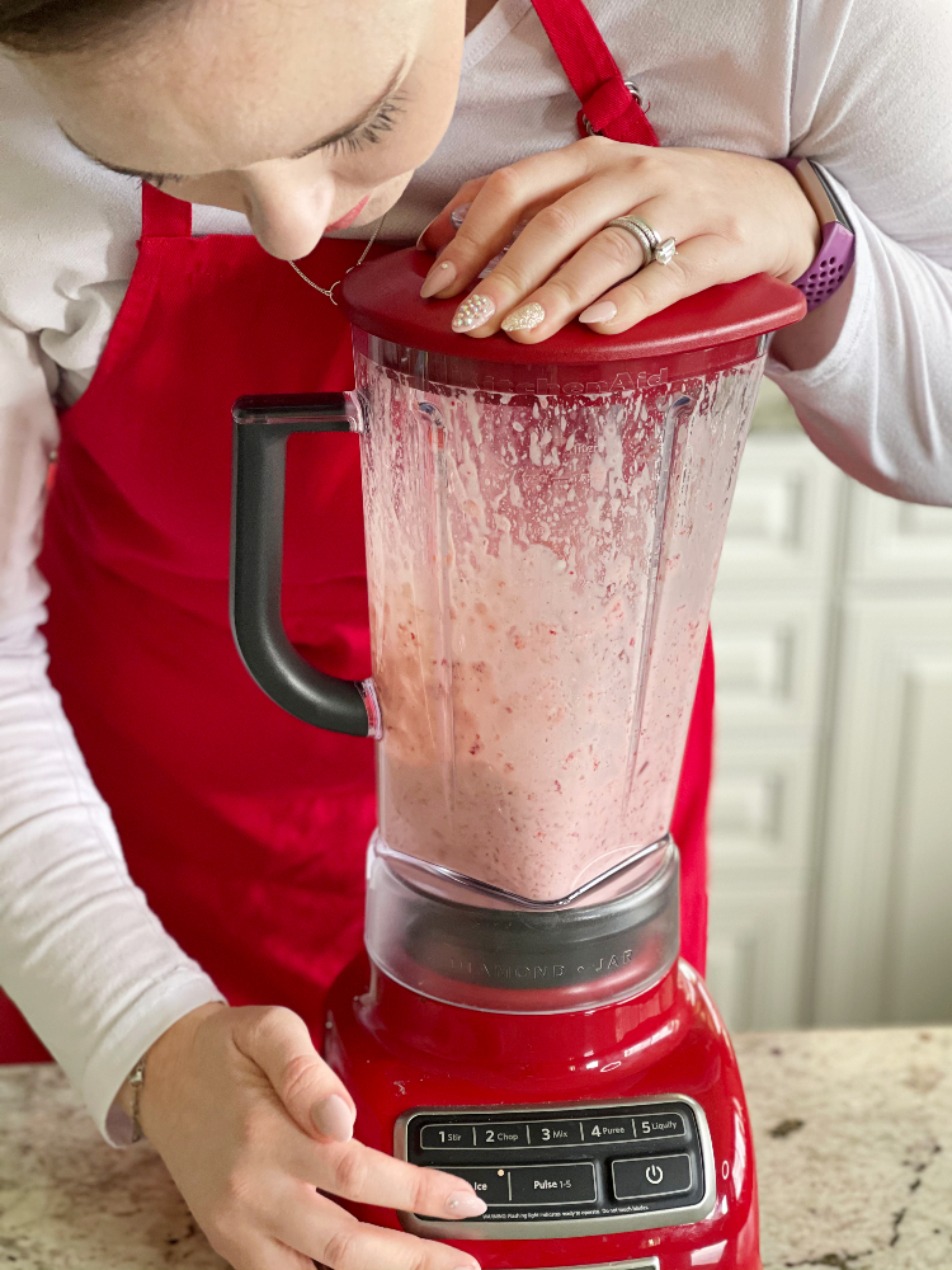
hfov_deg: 22.9
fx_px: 2347
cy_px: 635
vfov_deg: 30.3
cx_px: 476
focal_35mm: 64
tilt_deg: -21.5
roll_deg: -0.4
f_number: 2.2
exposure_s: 1/121
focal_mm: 7.5
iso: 200
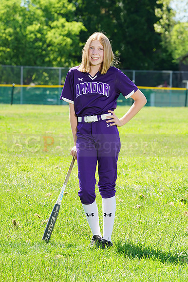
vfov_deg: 11.2
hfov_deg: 7.5
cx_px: 94
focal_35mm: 183
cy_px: 141
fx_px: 1435
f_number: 10
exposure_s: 1/160
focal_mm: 183
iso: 200
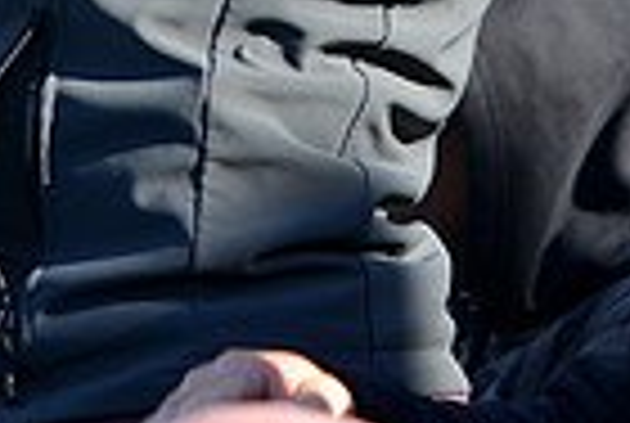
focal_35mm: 868
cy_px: -398
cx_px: 436
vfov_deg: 1.6
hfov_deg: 2.4
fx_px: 15222
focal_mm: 210
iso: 400
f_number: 4
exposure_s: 1/500
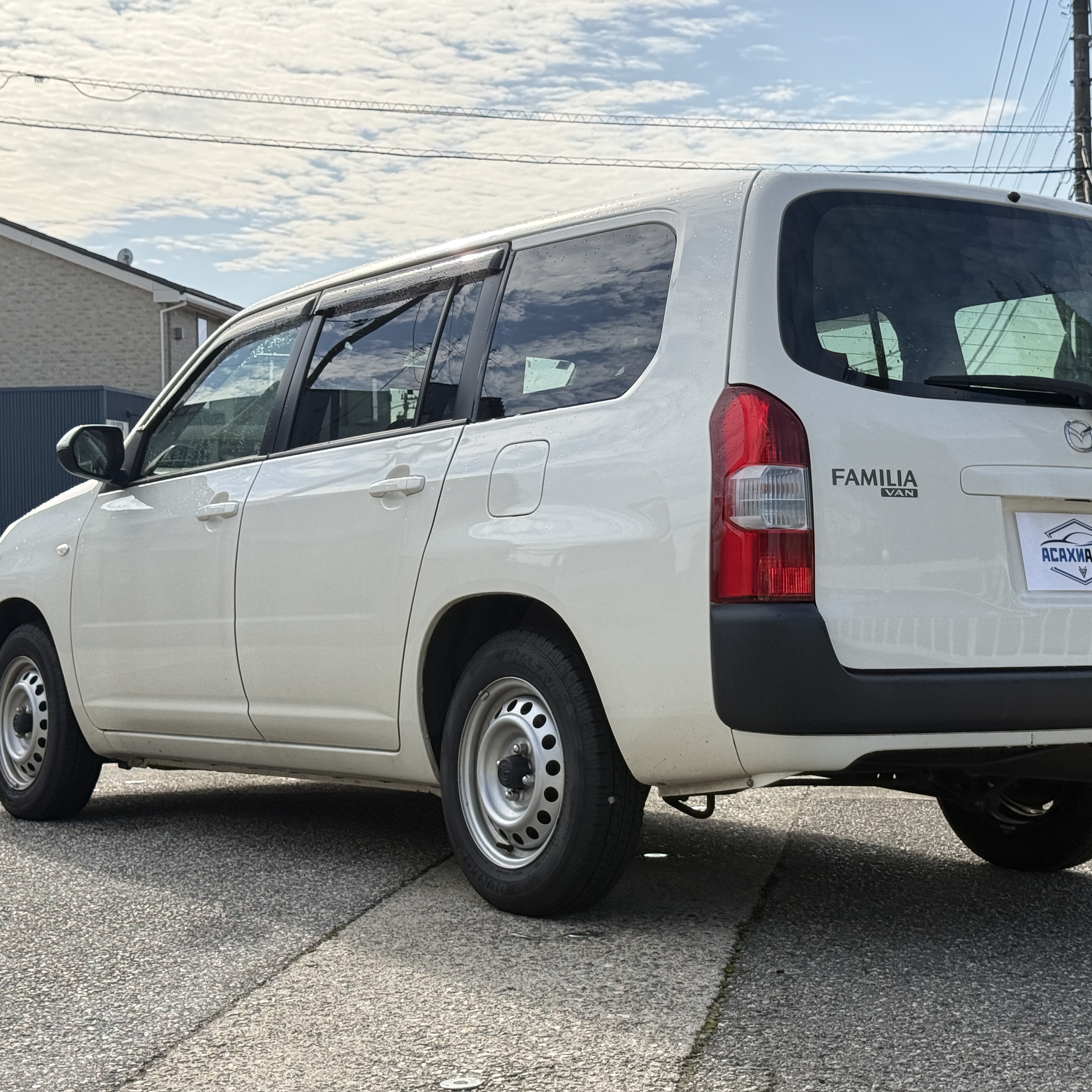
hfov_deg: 27.7
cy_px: 517
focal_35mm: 62
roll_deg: +1.4
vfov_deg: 27.7
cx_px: 640
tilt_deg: +1.4
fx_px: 2213
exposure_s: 1/2976
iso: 100
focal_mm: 6.76
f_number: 1.78
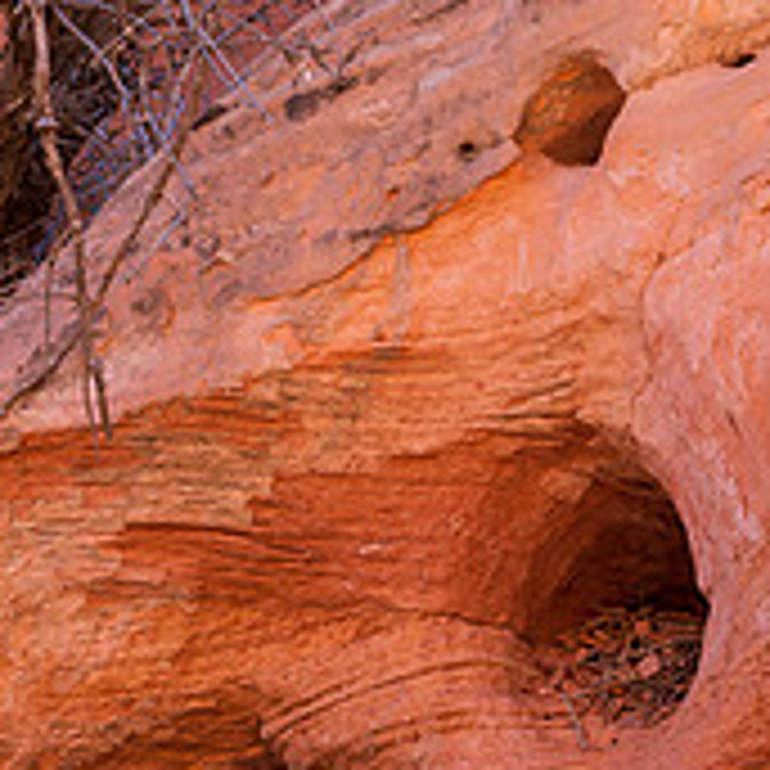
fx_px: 5562
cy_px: 355
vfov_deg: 7.9
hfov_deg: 7.9
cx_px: 750
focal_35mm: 221
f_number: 8
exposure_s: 1/160
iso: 360
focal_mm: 62
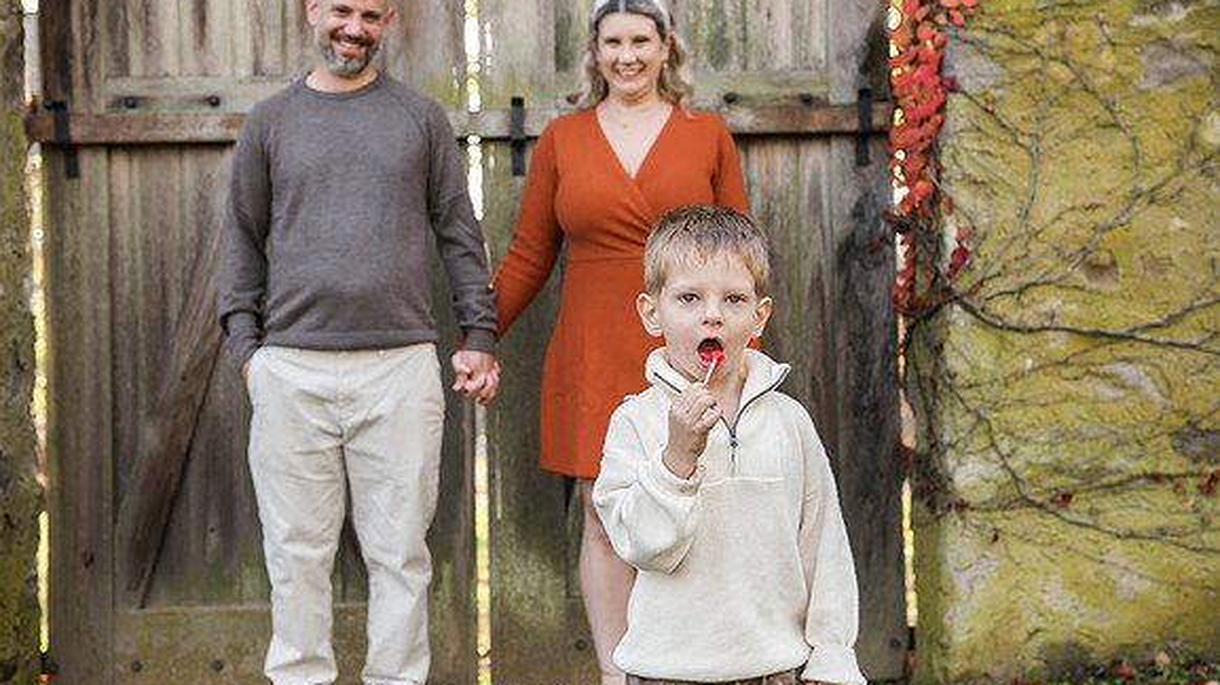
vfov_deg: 20.3
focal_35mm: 59
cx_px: 611
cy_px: 293
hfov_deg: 35.5
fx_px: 1908
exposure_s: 1/200
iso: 400
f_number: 4.5
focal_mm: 56
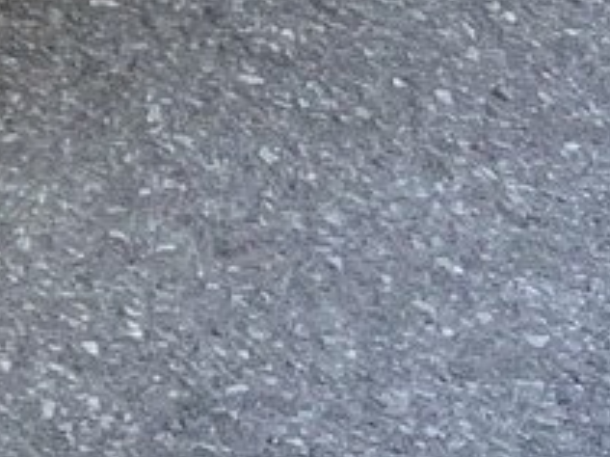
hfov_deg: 7.9
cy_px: -466
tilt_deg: -21.7
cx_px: -1500
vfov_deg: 7.2
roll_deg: -1.7
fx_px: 3470
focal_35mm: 197
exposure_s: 1/698
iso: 32
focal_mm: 4.2
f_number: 1.6
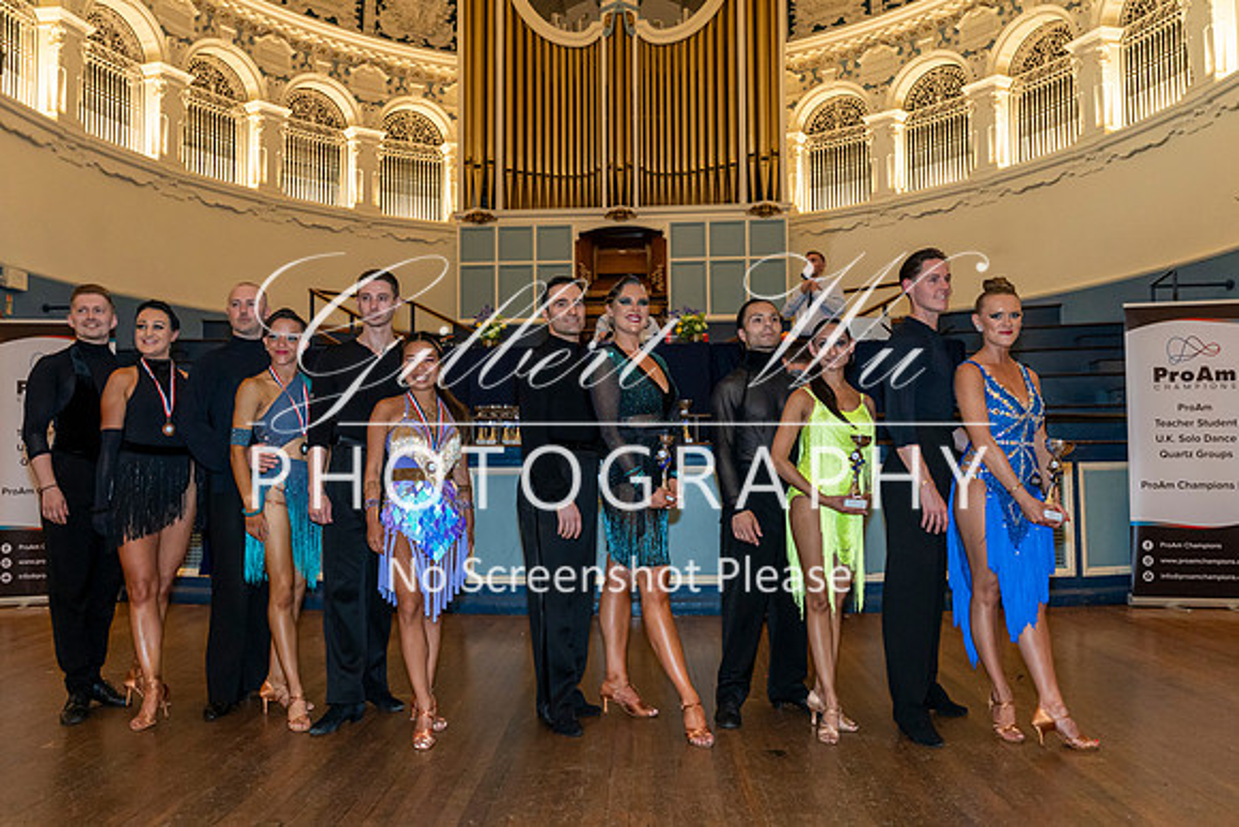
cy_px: 423
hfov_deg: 67.5
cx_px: 580
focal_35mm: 27
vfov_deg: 48.1
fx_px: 926
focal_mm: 25
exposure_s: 1/125
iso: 4000
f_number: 4.5
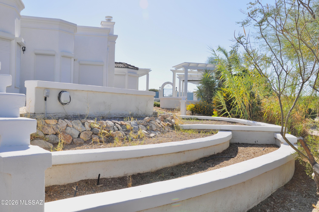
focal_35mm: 36
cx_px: 160
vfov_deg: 36.8
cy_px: 106
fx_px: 319
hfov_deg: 53.2
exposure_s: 1/160
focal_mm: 24
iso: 200
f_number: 13
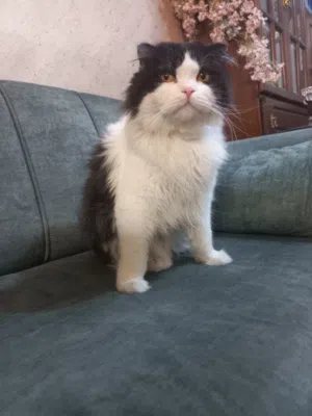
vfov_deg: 69.4
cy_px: 208
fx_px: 300
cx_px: 156
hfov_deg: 54.9
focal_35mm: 25
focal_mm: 4.6
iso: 500
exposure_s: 1/25
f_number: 1.8
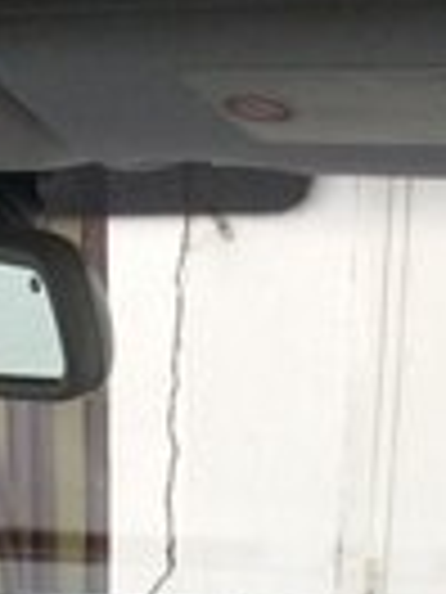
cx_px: 41
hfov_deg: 14.0
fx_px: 1804
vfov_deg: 16.2
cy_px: 1022
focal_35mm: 105
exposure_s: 1/154
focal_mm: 3.7
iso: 64
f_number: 1.9
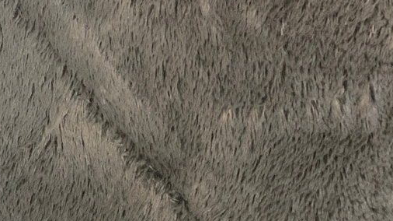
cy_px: -194
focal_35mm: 160
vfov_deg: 7.3
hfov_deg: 12.0
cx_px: -384
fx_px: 1666
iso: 50
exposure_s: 1/120
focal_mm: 3
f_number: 1.8
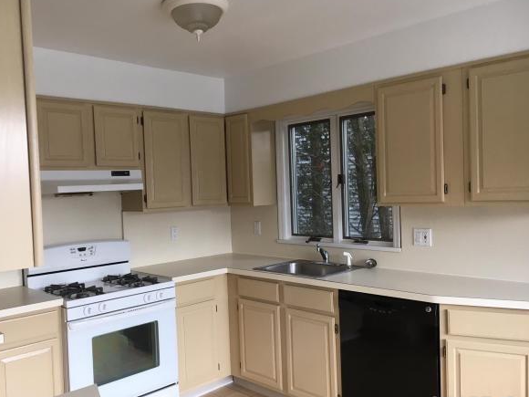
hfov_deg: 56.7
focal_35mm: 32
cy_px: 207
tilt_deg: -3.0
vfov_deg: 44.1
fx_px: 489
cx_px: 240
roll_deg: +1.9
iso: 25
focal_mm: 4.15
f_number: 2.2
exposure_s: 1/40
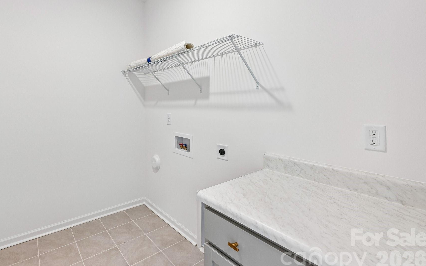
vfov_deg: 67.4
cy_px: 108
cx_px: 176
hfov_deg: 93.4
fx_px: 197
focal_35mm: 17
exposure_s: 1/13
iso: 400
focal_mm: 14
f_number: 8
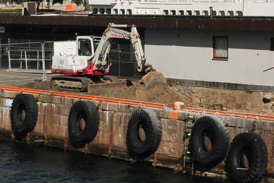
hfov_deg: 13.0
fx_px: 1203
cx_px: 119
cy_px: -66
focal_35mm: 158
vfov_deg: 8.5
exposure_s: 1/500
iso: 200
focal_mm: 24
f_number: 11
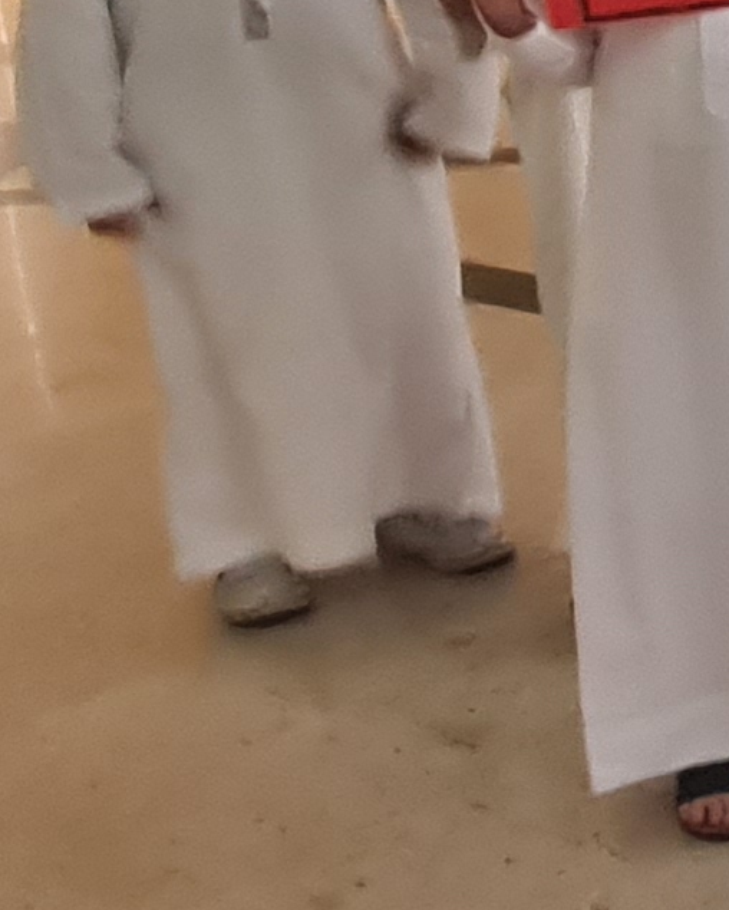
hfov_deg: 11.7
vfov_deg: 22.9
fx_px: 2155
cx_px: 2124
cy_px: 11
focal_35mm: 80
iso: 320
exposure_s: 1/50
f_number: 2.2
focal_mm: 2.2
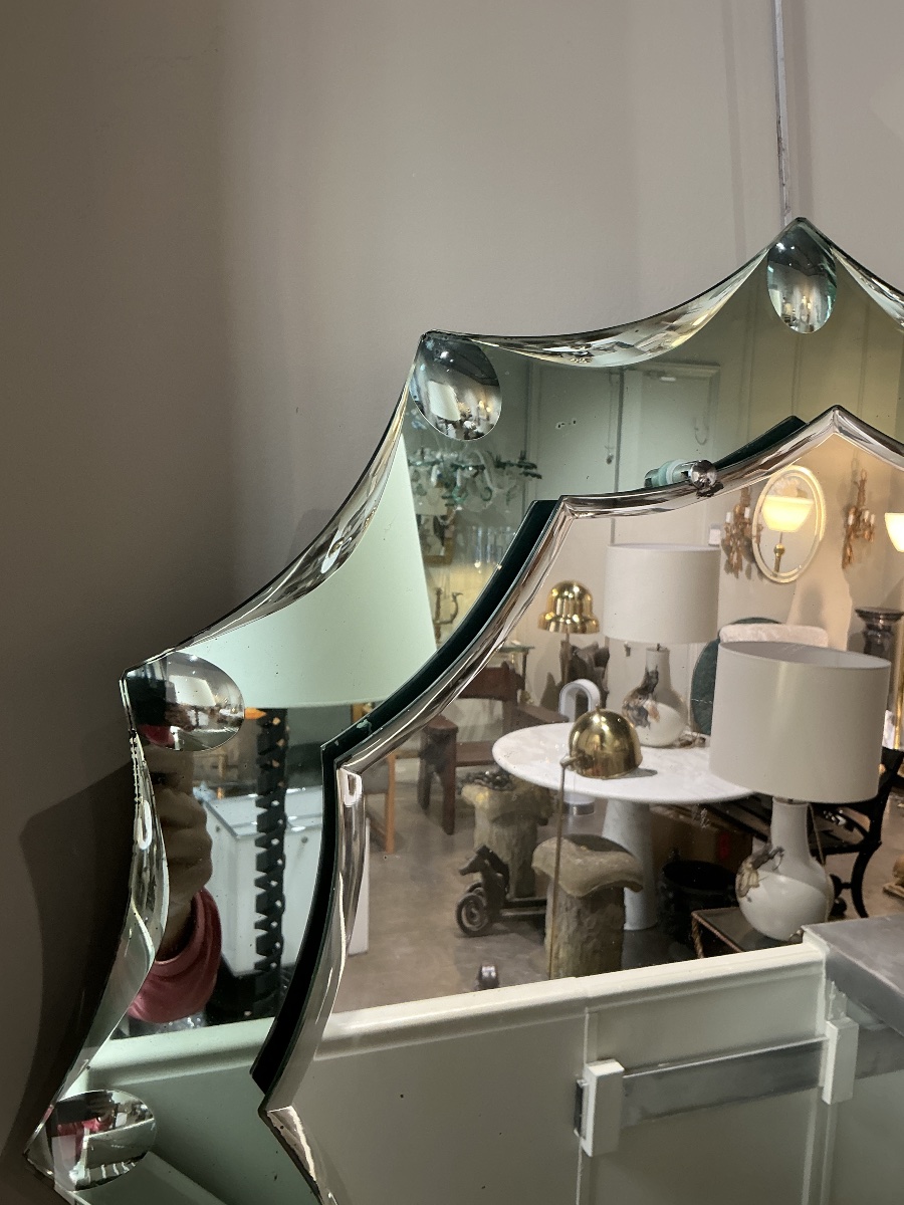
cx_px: 452
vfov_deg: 63.4
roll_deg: +1.6
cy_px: 602
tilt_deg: +3.0
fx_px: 975
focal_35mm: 28
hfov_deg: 49.7
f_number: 1.8
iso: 80
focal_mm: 3
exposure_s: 1/50
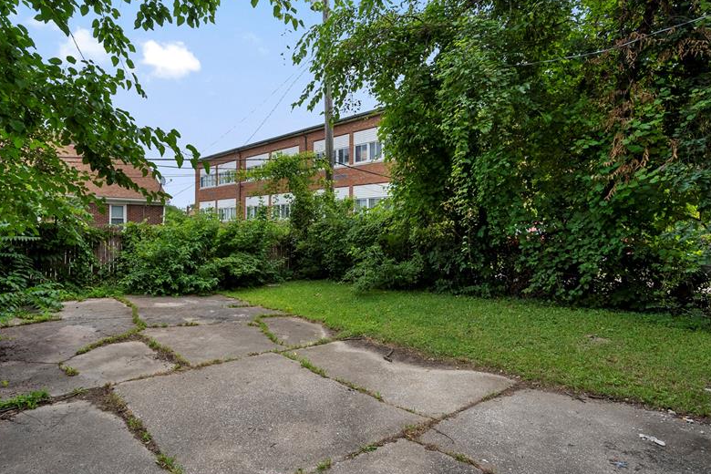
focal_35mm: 21
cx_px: 322
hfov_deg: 81.0
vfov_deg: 59.5
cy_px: 226
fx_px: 415
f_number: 4
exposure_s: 1/320
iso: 100
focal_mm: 16
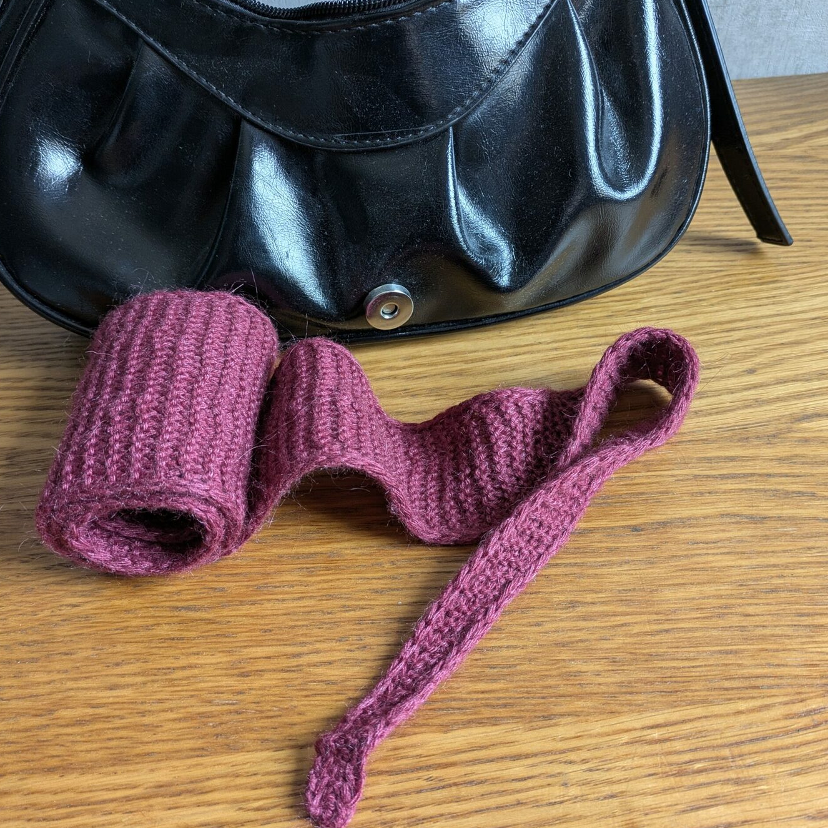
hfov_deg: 54.0
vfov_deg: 54.0
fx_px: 812
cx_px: 453
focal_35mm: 30
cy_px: 417
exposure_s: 1/50
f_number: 1.89
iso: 78
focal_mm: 5.43
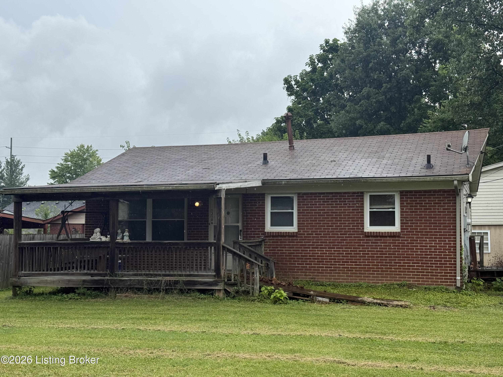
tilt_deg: +3.4
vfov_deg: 30.3
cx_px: 252
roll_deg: +0.0
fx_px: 697
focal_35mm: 48
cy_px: 188
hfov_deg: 39.7
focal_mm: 6.76
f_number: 1.78
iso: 64
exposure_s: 1/1642
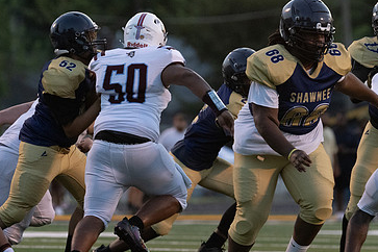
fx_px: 5239
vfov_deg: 2.8
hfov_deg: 4.1
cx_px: 164
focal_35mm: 499
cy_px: 160
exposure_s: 1/1250
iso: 5600
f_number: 5
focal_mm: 270
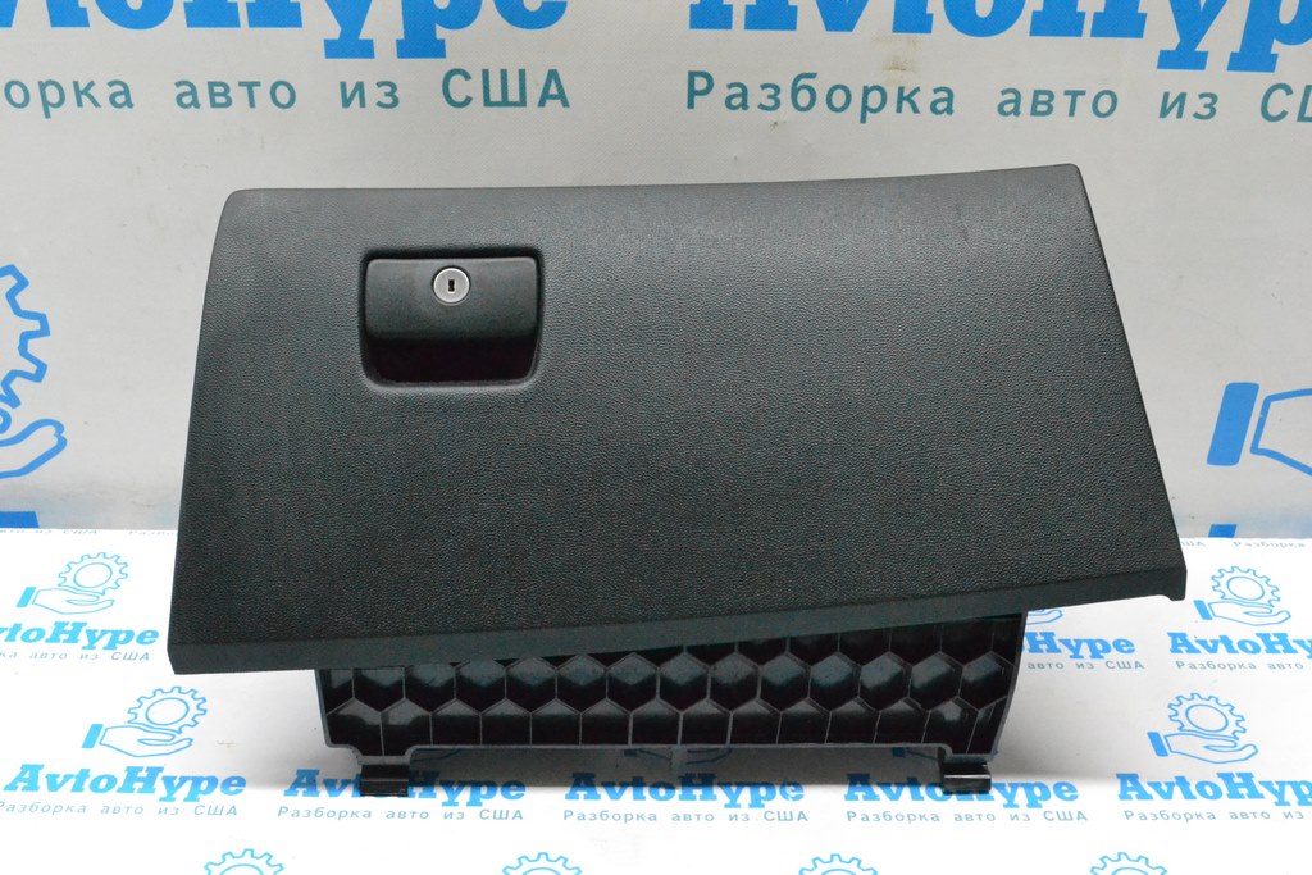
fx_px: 1421
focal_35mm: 39
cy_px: 438
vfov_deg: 34.2
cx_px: 656
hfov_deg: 49.5
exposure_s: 1/125
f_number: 10
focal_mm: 26
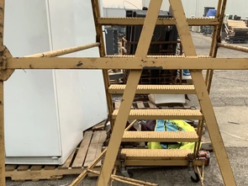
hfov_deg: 44.4
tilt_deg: -14.8
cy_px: 108
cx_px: 157
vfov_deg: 34.3
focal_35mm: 42
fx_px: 301
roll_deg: -1.2
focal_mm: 3.3
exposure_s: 1/347
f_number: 2.4
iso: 25
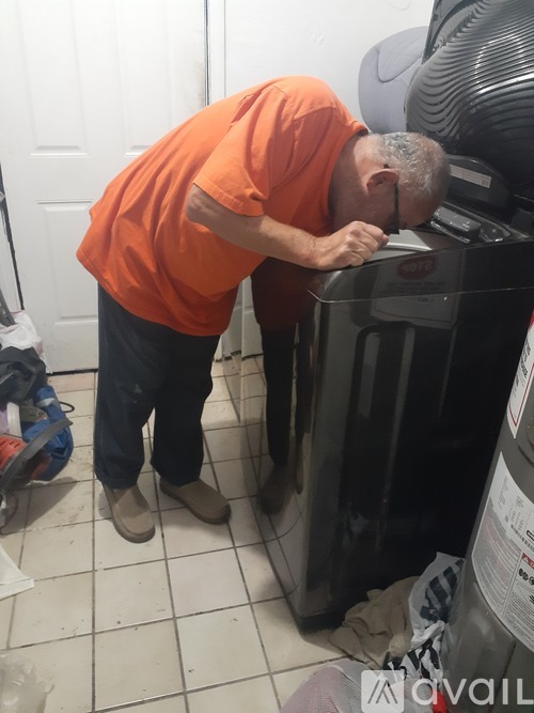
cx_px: 267
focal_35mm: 27
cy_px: 356
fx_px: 556
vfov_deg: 65.3
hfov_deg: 51.3
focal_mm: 3.6
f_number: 1.9
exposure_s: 1/24
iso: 640
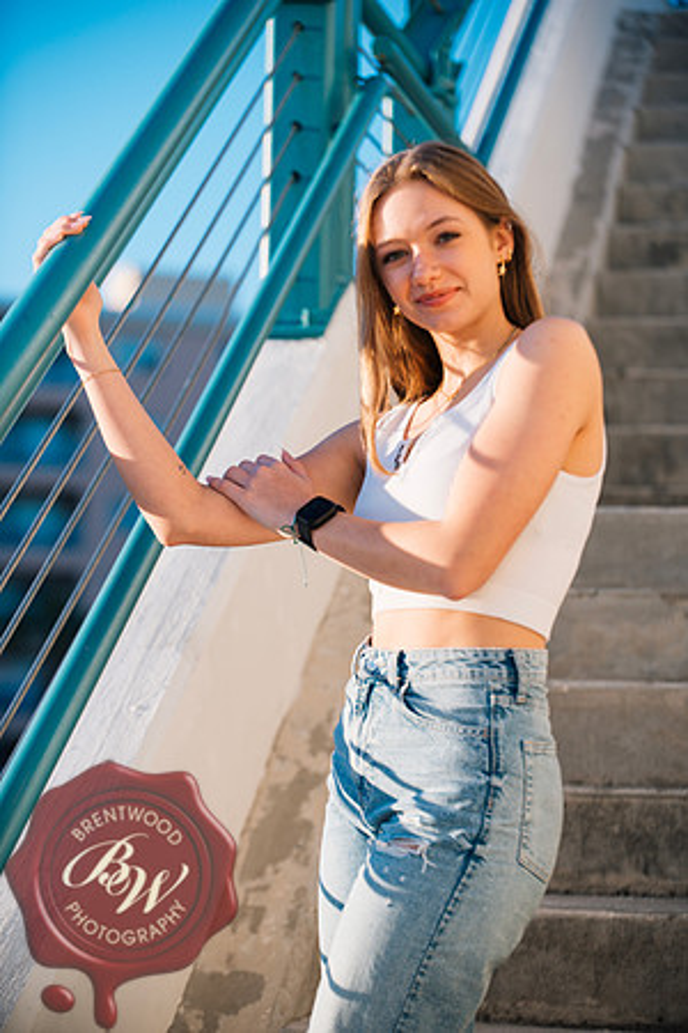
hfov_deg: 14.0
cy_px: 516
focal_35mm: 98
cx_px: 344
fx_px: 2809
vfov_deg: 20.8
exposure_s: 1/500
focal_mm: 98
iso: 100
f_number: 3.2
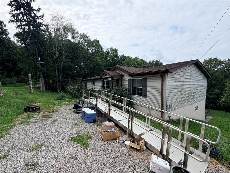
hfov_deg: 102.1
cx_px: 115
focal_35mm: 14
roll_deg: +0.0
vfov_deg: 85.7
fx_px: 93
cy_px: 86
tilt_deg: -2.2
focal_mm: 2.22
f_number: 2.2
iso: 20
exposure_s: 1/770
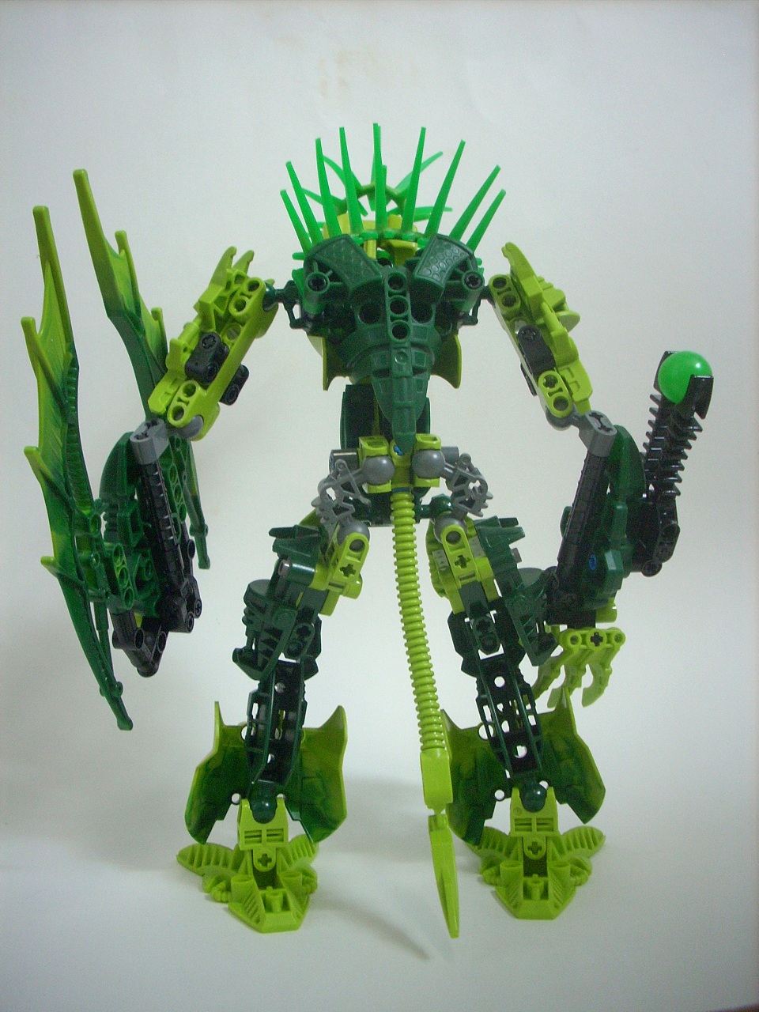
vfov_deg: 50.1
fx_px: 1082
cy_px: 506
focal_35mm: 37
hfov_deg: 38.7
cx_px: 380
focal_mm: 6.2
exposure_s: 1/7.7
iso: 200
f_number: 2.8
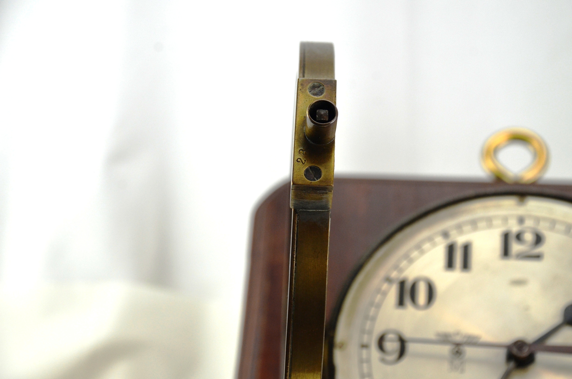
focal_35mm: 112
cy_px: 190
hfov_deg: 18.2
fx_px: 1784
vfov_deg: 12.1
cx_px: 286
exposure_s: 1/250
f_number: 5.3
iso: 640
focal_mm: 75
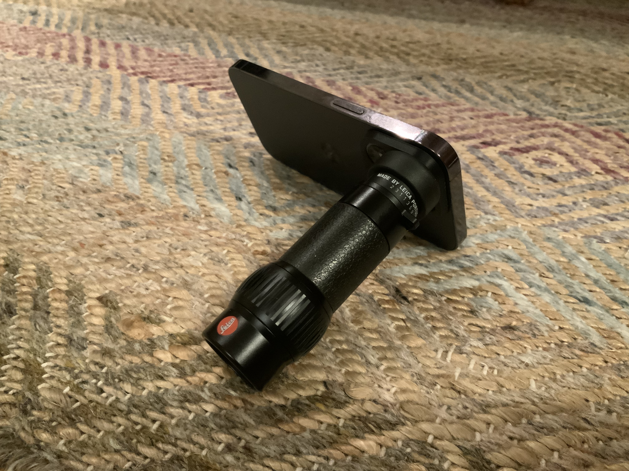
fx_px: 527
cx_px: 314
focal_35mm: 29
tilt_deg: -35.9
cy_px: 236
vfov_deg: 48.2
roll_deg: -0.5
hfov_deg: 61.7
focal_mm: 3
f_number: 1.8
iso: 500
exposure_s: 1/20
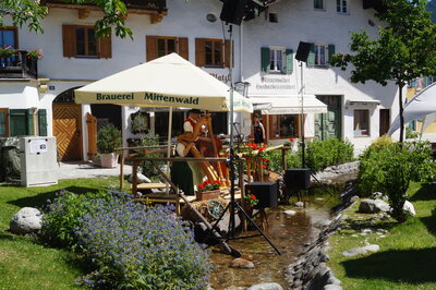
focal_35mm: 42
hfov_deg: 46.4
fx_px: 508
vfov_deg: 31.8
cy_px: 145
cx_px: 218
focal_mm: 28
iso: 100
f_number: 11
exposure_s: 1/160
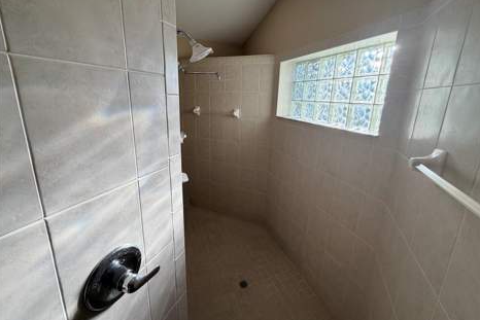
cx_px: 242
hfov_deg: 100.4
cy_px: 142
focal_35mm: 15
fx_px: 200
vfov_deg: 77.1
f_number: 2.2
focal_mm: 2.22
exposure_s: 1/198
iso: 64
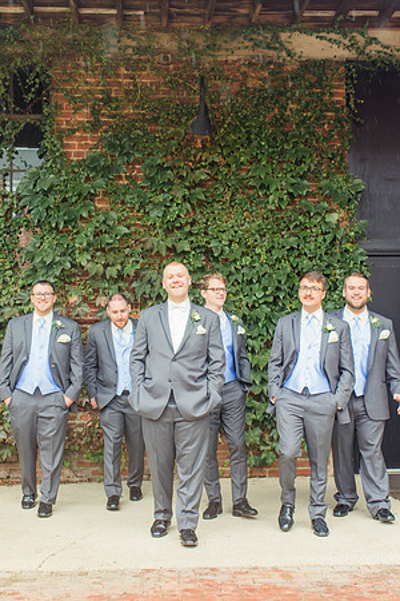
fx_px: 875
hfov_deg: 25.8
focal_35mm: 52
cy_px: 300
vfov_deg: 37.9
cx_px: 200
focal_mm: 35
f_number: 2.5
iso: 500
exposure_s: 1/160
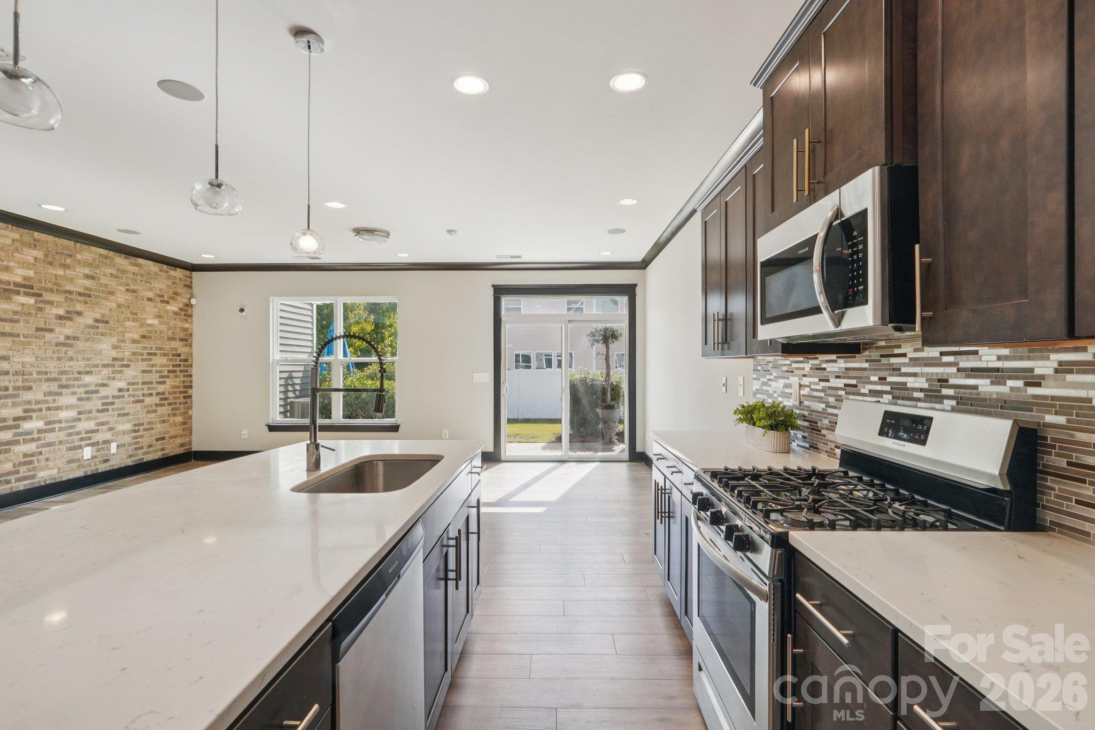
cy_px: 365
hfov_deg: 92.4
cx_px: 548
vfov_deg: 69.6
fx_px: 525
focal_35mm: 17
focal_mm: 11.5
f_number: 8
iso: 160
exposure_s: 1/30
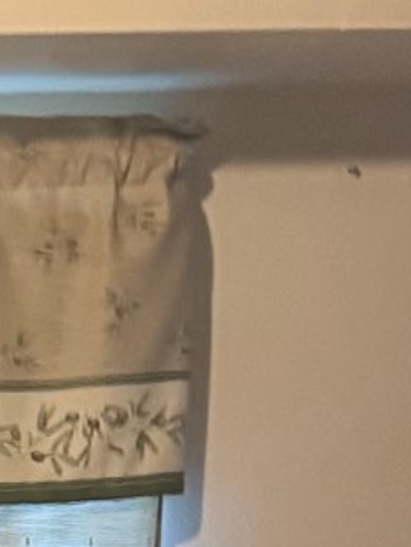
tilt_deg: -15.8
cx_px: -892
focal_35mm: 157
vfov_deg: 10.8
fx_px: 2484
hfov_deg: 7.9
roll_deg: +2.1
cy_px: 1297
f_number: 1.78
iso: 640
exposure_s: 1/60
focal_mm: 6.76
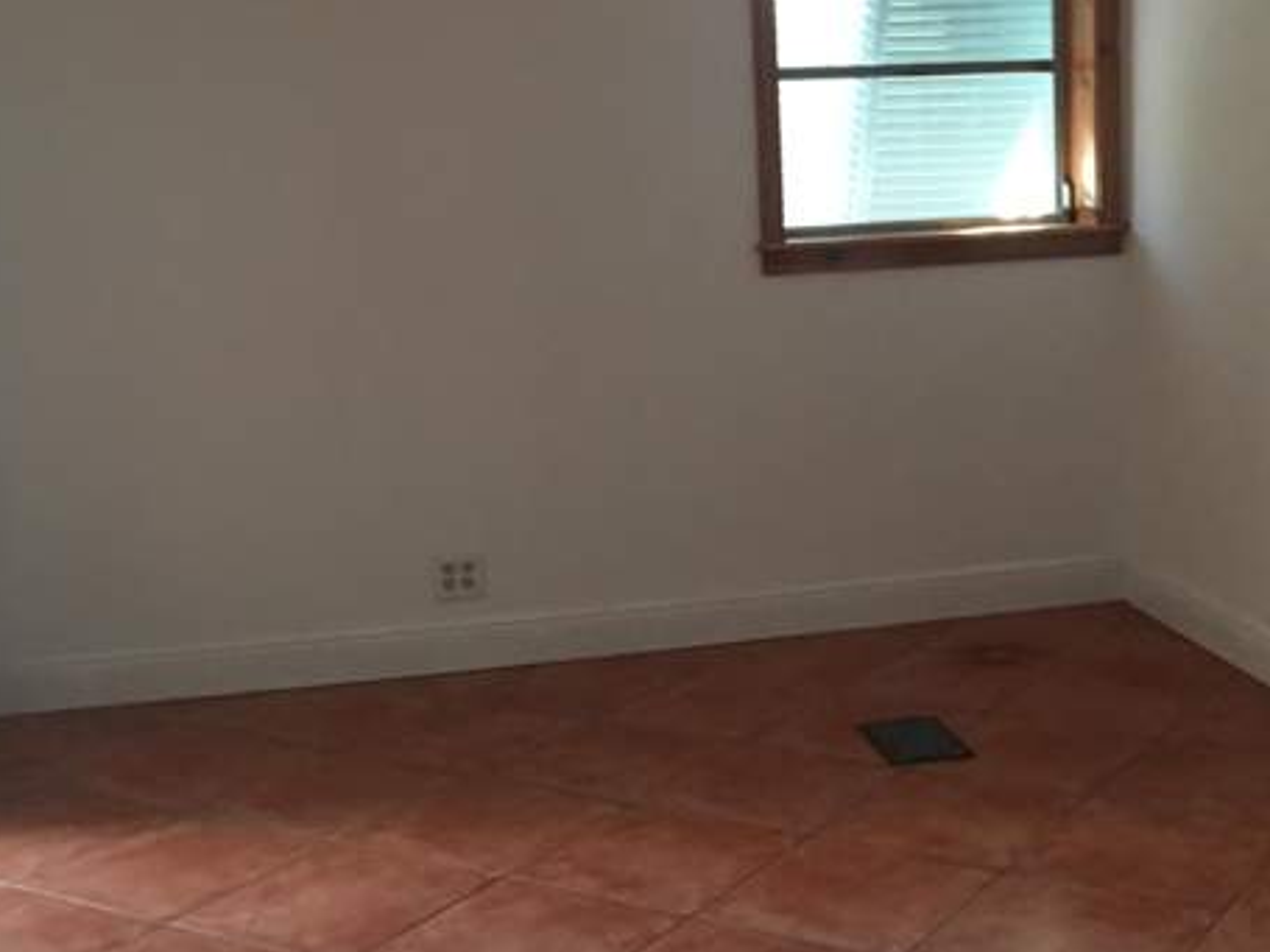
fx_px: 1871
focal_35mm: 51
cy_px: 430
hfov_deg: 37.2
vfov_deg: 28.5
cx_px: 826
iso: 100
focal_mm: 4.15
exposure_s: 1/15
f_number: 2.2
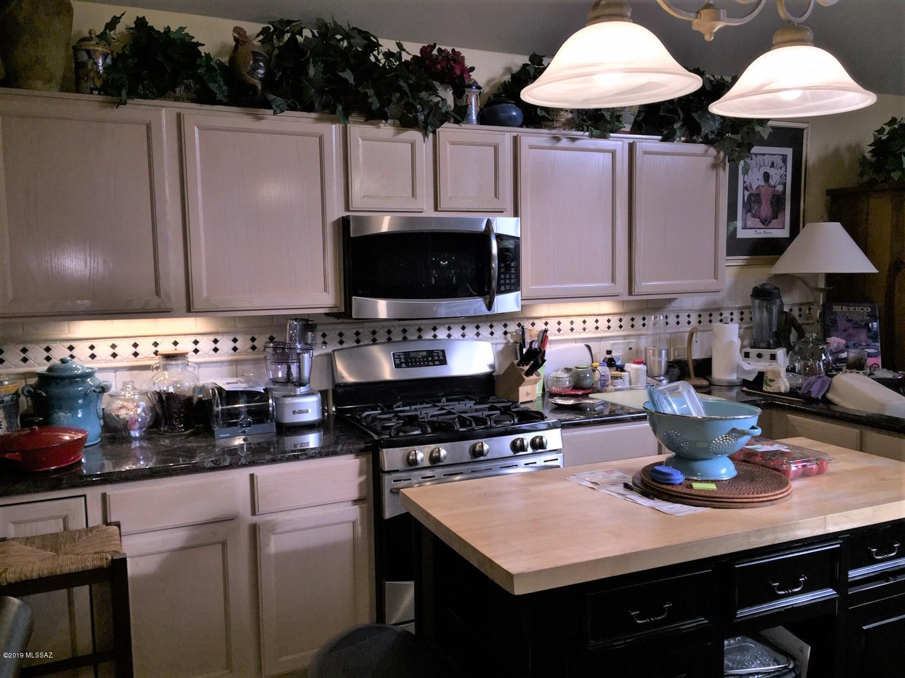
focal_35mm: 29
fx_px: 758
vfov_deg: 48.2
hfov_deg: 61.7
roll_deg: +0.1
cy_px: 339
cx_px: 452
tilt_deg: -6.6
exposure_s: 1/64
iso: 32
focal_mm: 4.15
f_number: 2.2
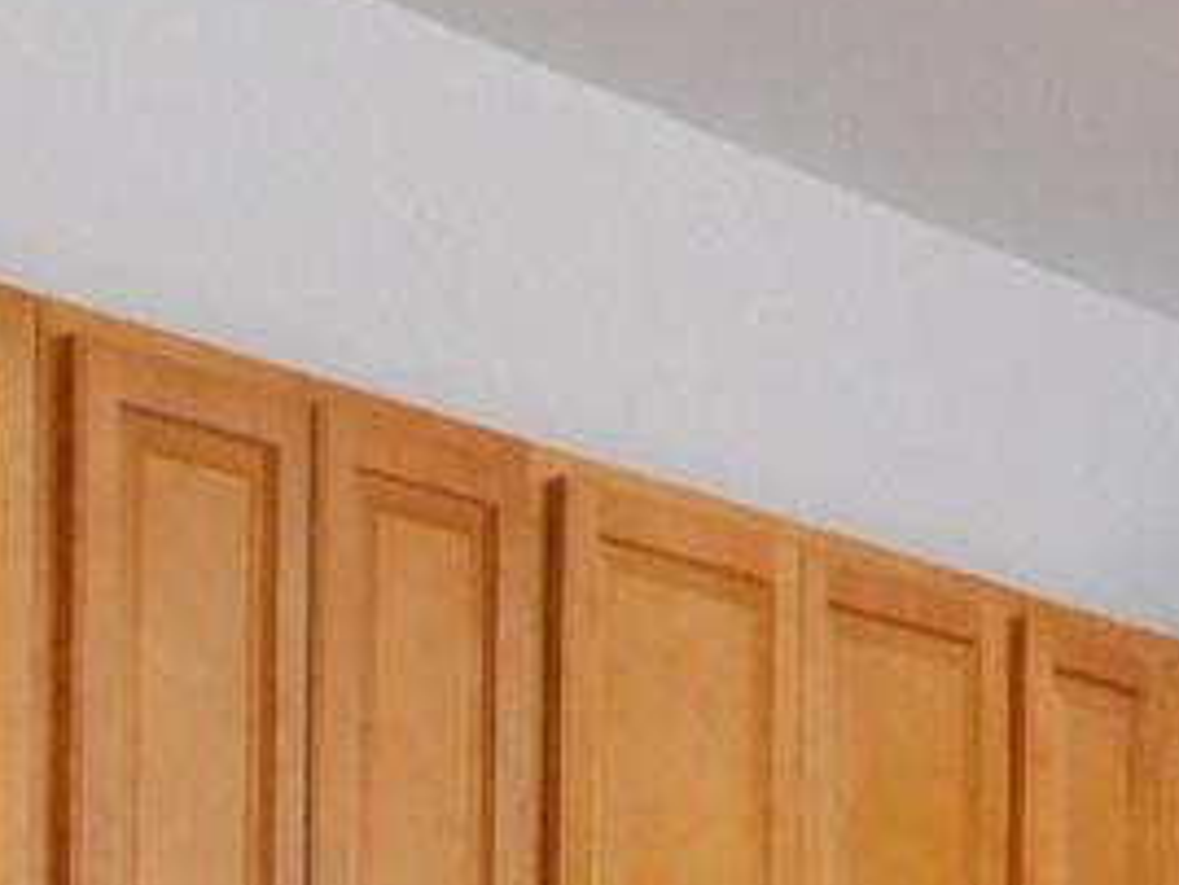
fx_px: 4191
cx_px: 197
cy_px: 1604
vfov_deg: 11.2
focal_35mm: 123
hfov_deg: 15.9
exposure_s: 1/30
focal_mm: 4
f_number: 3
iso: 220
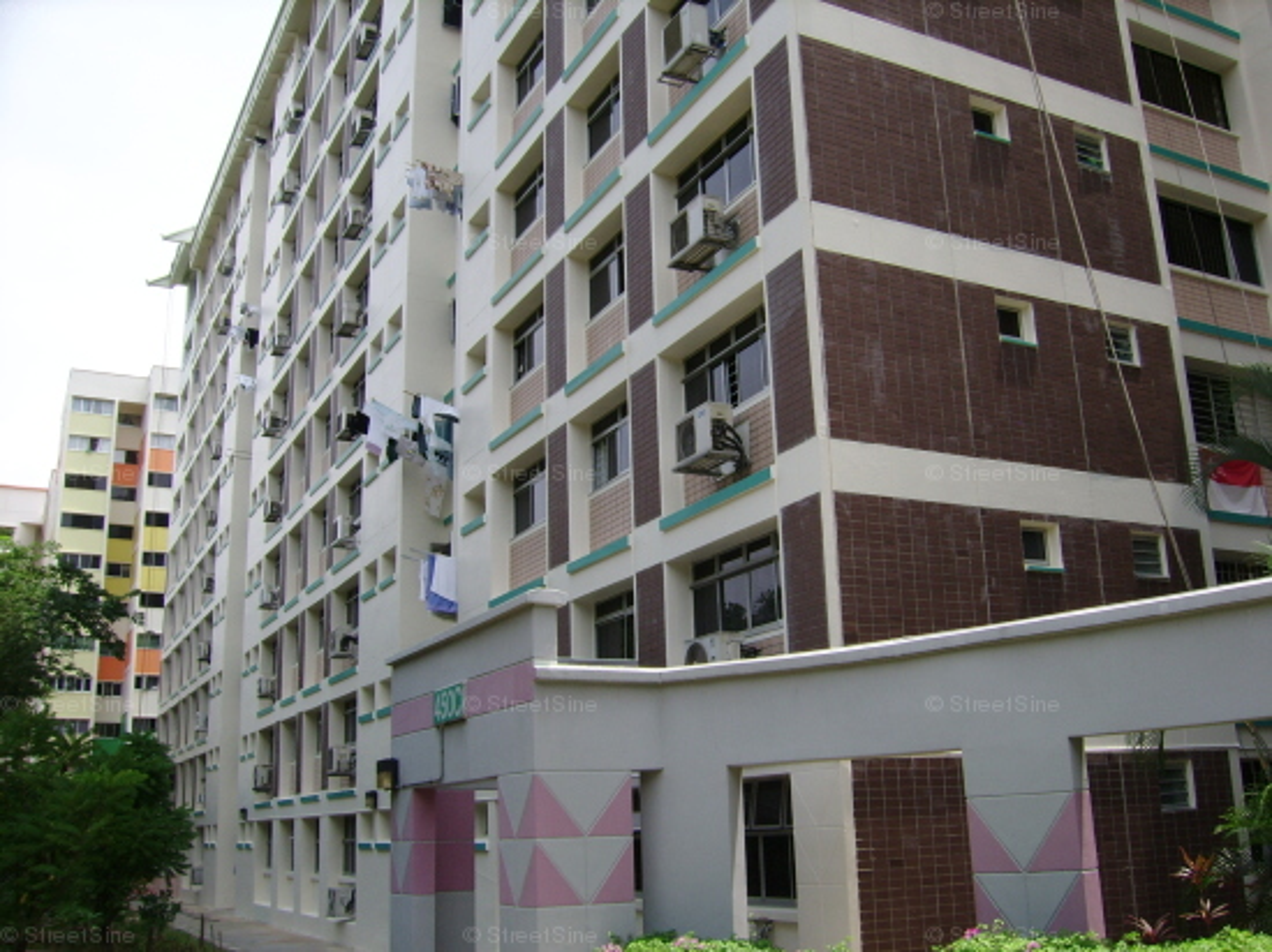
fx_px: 1286
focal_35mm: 35
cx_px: 636
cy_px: 476
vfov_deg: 40.7
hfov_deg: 52.6
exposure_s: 1/297
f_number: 5.8
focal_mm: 5.95
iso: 50
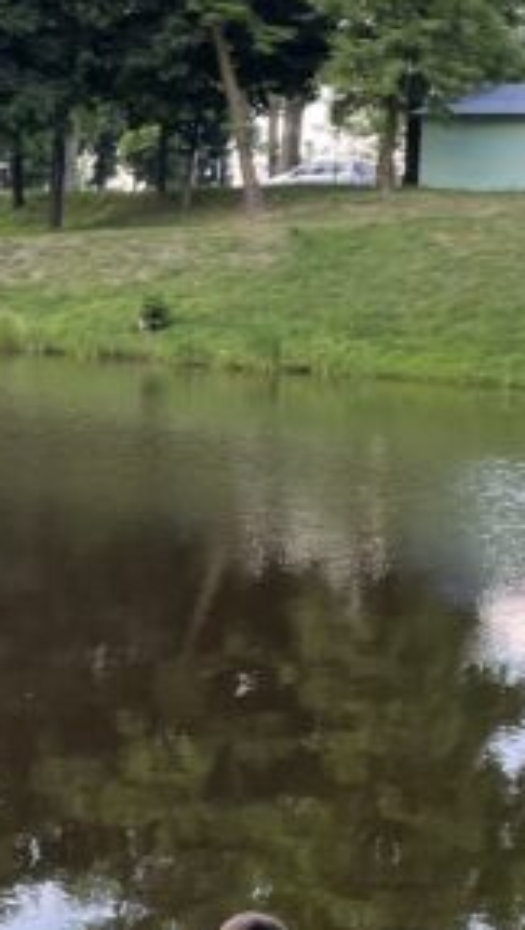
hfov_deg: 11.6
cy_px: 460
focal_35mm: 101
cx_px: -194
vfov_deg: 21.1
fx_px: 2493
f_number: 1.6
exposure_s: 1/189
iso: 32
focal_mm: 4.2
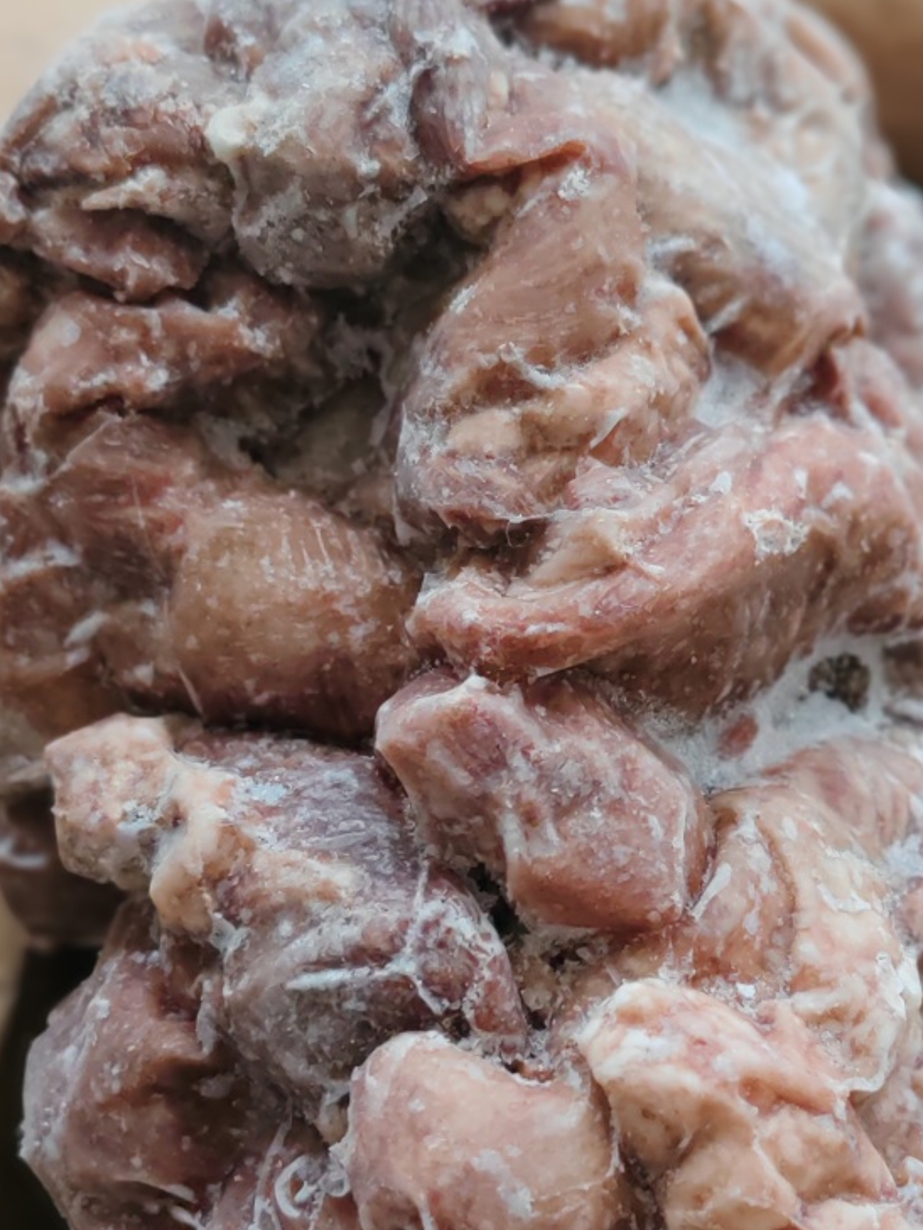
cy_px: 789
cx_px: 575
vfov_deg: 24.6
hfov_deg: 18.6
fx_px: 2808
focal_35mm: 79
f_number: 4
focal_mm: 6.14
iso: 2500
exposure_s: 1/100
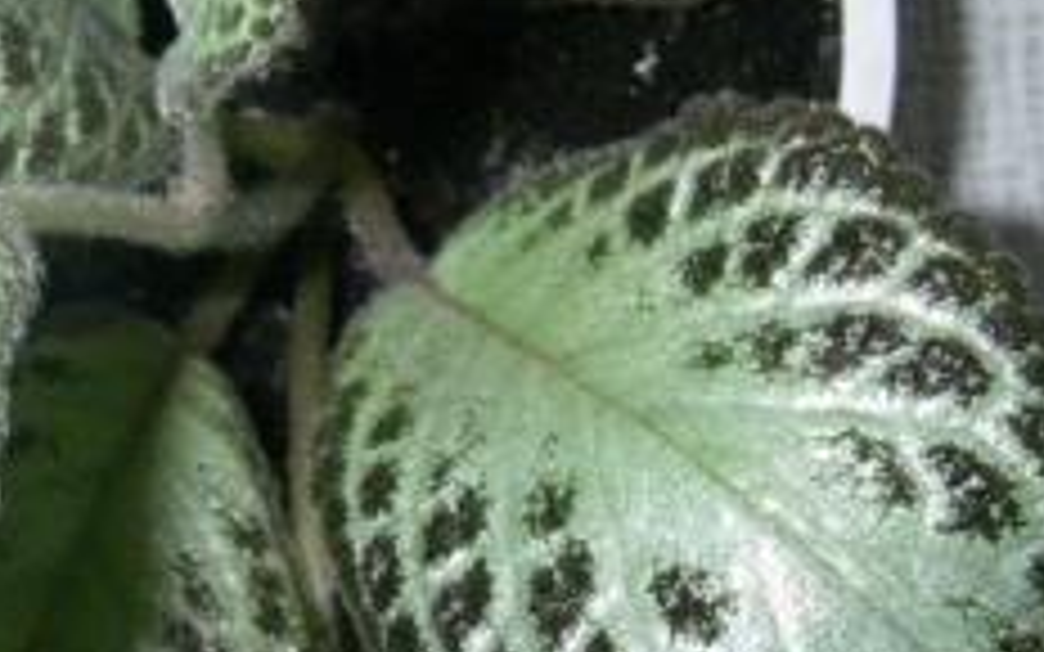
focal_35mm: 90
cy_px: 288
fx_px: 2561
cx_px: 270
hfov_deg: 22.8
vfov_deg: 14.5
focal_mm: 7.3
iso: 400
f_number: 6.8
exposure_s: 1/50
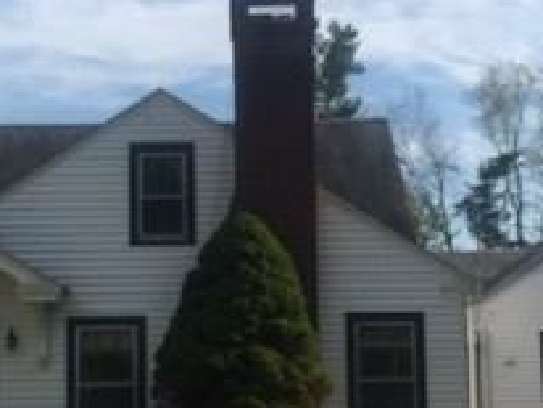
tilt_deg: +8.0
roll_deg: +0.4
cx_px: 224
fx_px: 1413
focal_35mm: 90
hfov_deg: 21.7
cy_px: 211
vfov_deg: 16.4
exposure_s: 1/2137
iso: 25
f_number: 2.2
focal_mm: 4.15
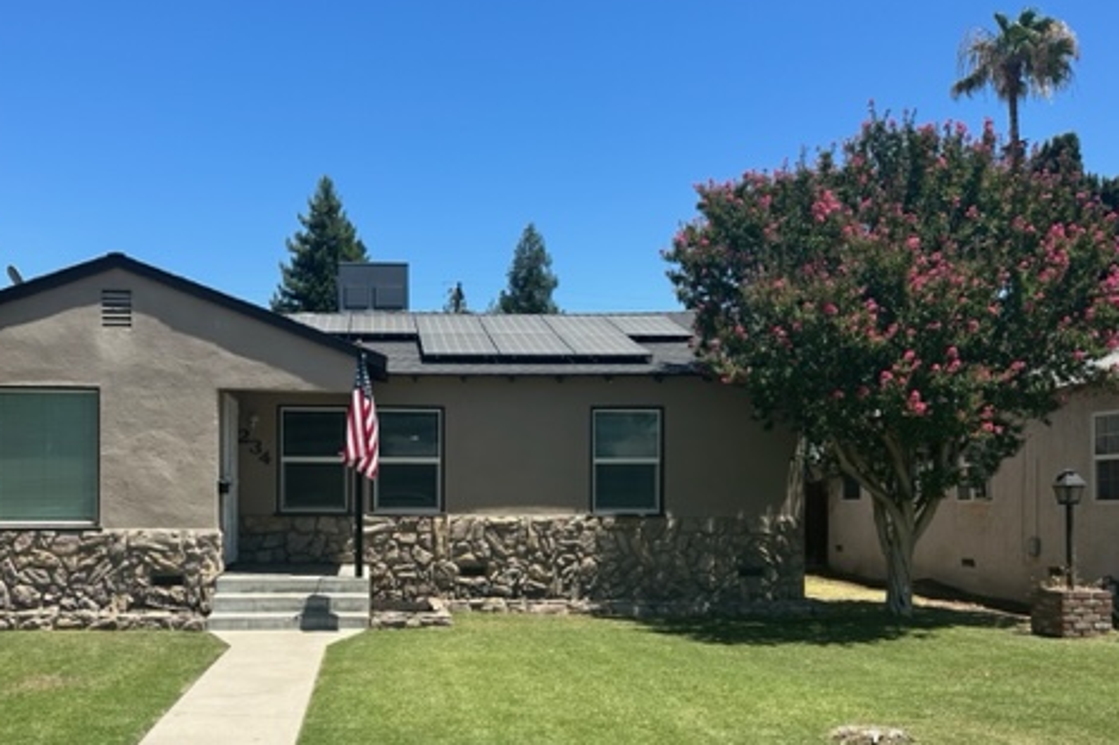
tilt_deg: -0.6
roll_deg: -0.7
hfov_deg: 55.2
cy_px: 478
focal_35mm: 34
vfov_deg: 38.5
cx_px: 421
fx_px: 1056
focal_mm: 6.86
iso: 80
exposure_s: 1/4545
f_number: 1.78
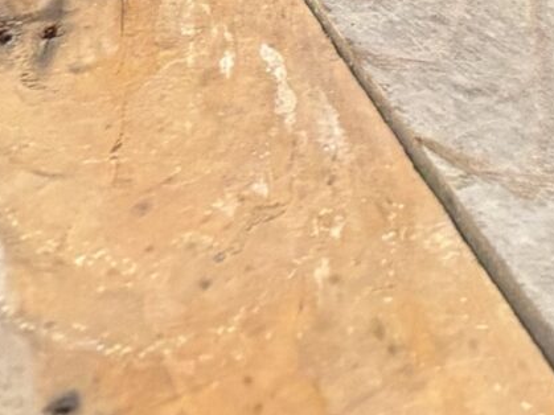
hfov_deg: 9.6
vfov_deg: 8.1
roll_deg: -1.2
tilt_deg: -7.1
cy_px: -809
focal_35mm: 159
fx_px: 2544
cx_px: 1683
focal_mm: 5.96
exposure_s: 1/50
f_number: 1.6
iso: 200
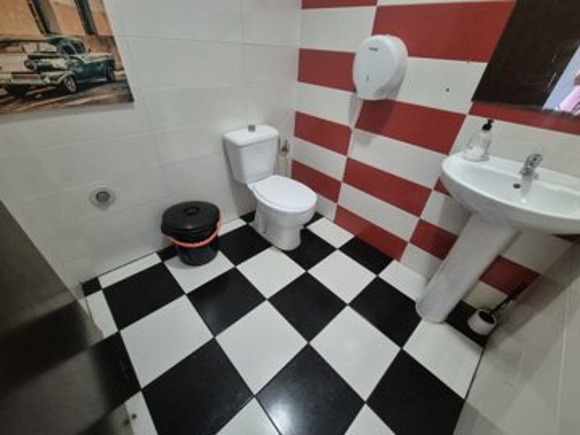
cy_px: 218
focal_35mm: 13
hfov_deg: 106.2
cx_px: 290
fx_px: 218
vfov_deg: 89.9
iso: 1600
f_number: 2.2
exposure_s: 1/50
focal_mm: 2.2
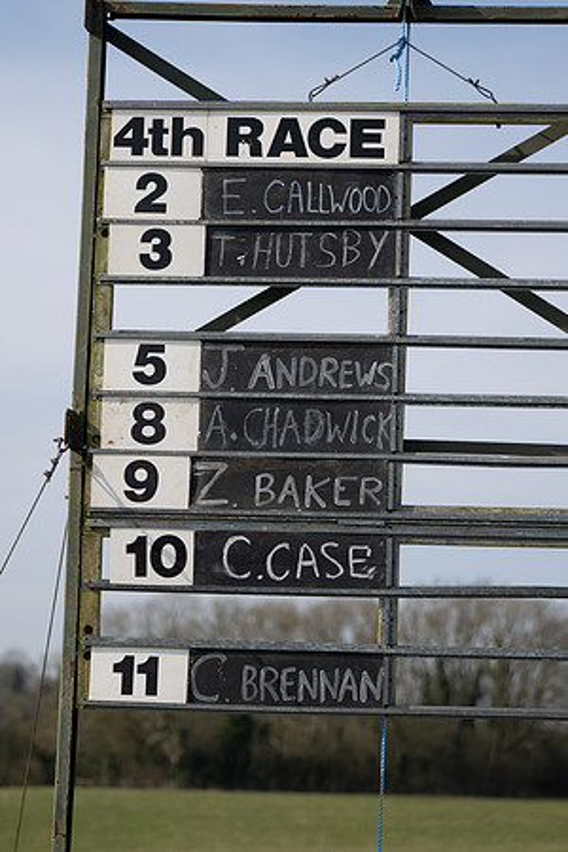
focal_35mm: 120
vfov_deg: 17.1
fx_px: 2840
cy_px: 426
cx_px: 284
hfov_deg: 11.4
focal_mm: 80
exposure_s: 1/2000
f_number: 2.8
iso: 100
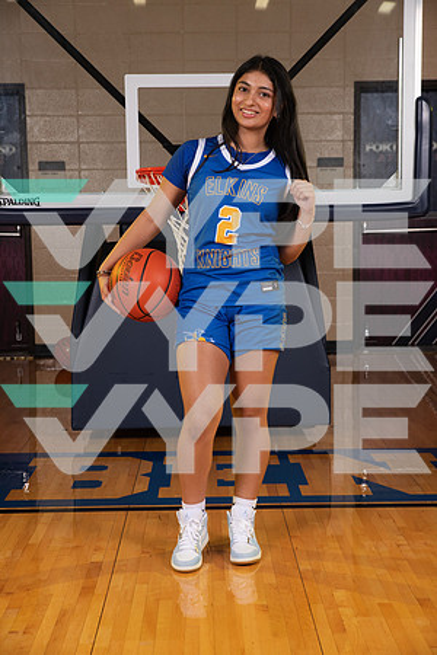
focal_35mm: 58
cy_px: 328
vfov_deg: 34.5
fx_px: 1056
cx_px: 218
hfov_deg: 23.4
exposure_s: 1/320
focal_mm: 58
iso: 320
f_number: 7.1
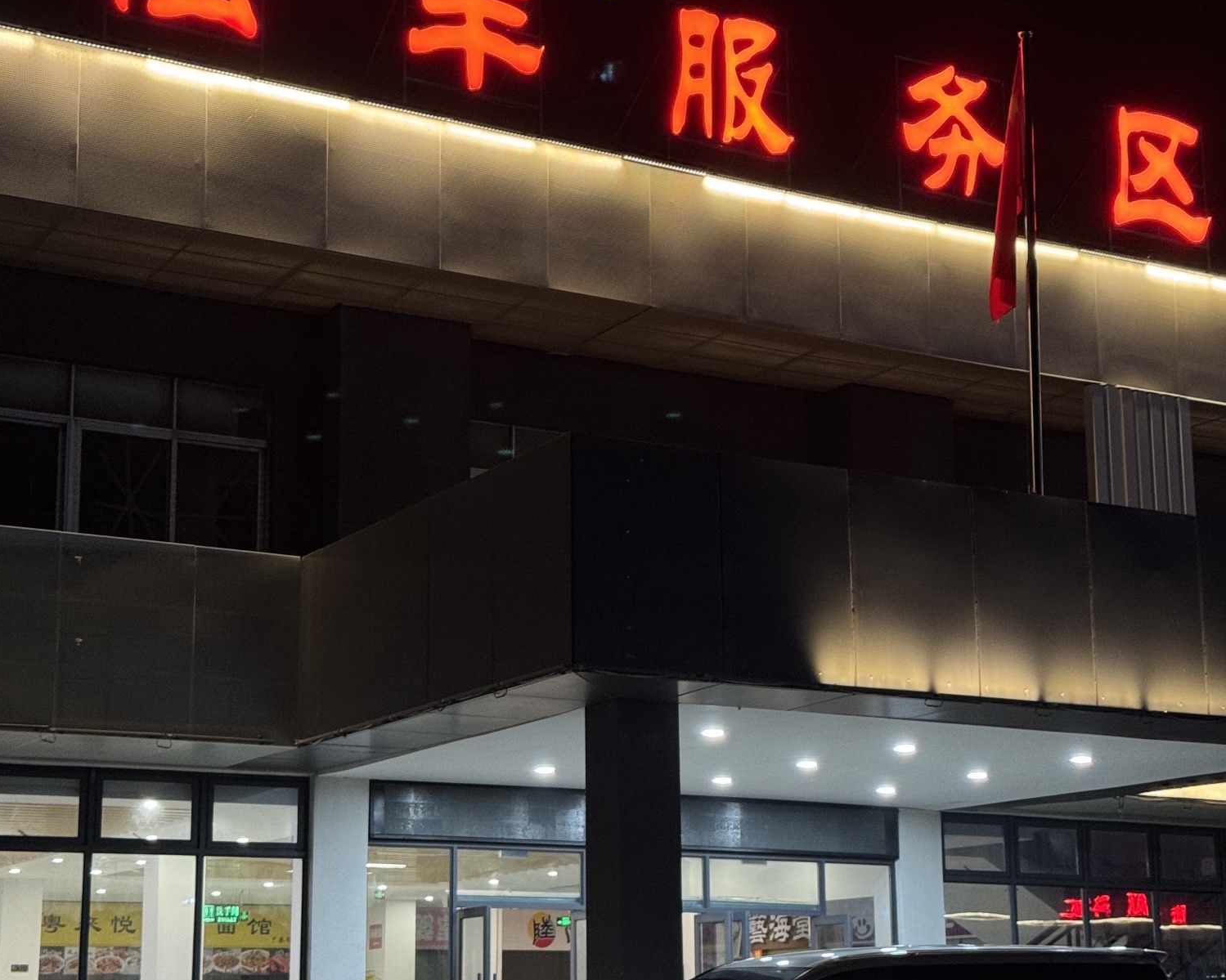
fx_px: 2286
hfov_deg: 30.0
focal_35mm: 63
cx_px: 614
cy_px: 580
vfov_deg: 24.2
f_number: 1.78
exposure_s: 1/44
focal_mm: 6.76
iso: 250
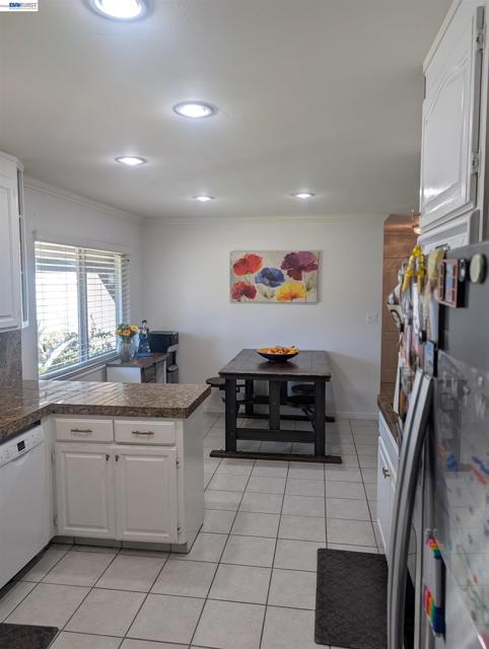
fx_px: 451
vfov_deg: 71.5
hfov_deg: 56.9
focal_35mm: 24
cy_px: 324
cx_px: 244
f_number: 1.68
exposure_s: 1/120
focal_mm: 6.9
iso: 47
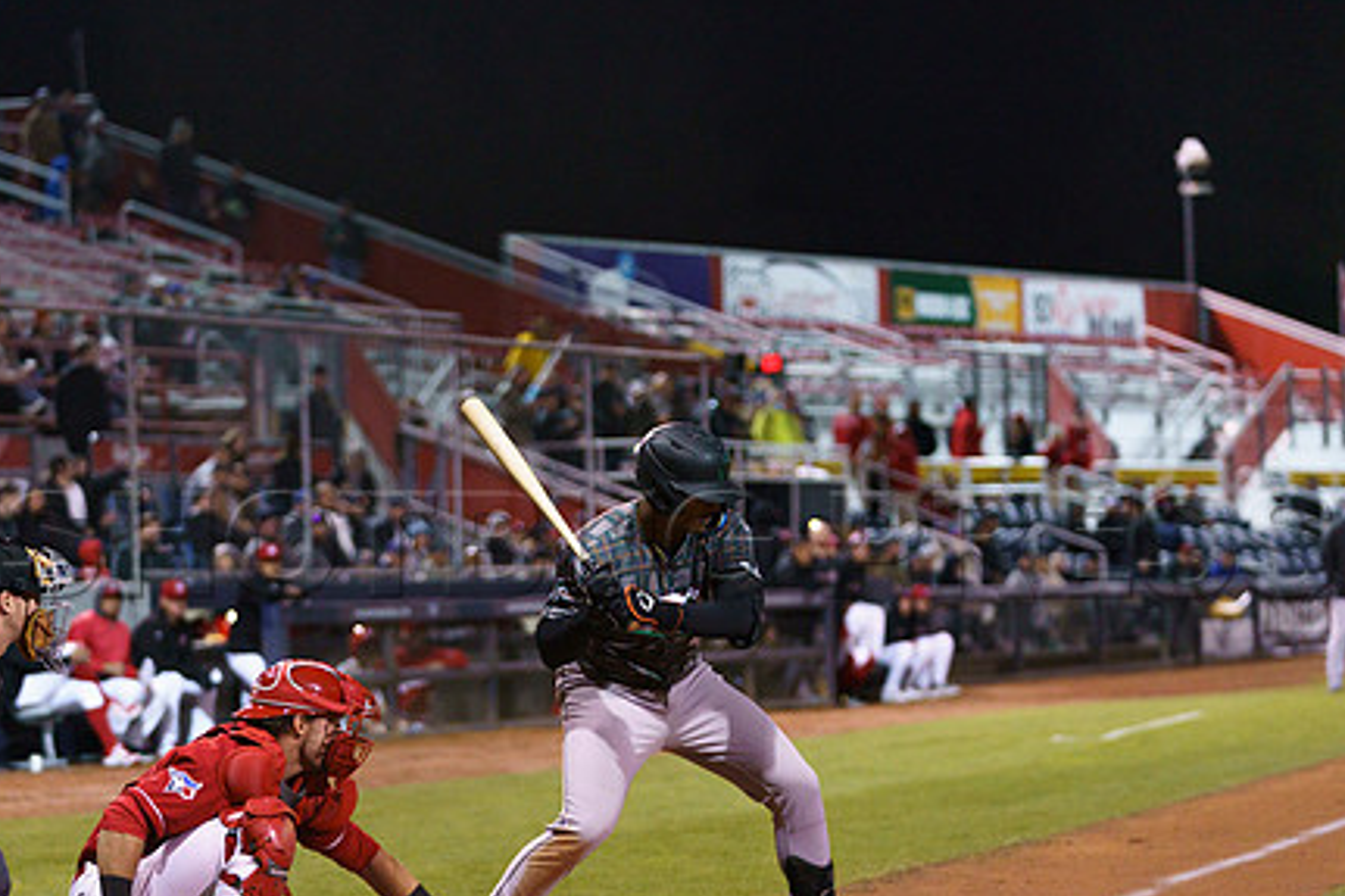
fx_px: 5378
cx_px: 605
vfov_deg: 9.5
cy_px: 514
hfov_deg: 14.3
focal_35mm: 144
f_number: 2.8
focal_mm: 107
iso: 2000
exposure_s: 1/1000
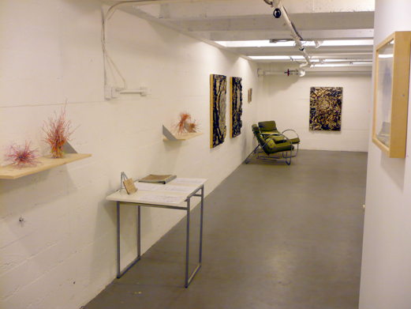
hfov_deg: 52.6
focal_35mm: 35
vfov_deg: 40.7
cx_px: 206
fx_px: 416
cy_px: 154
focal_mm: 5.8
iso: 200
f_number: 2.8
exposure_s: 1/25
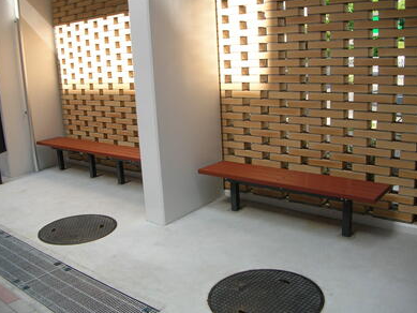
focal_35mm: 36
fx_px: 434
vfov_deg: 39.7
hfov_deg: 51.3
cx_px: 208
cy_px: 158
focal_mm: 5.8
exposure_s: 1/191
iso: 50
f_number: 2.8
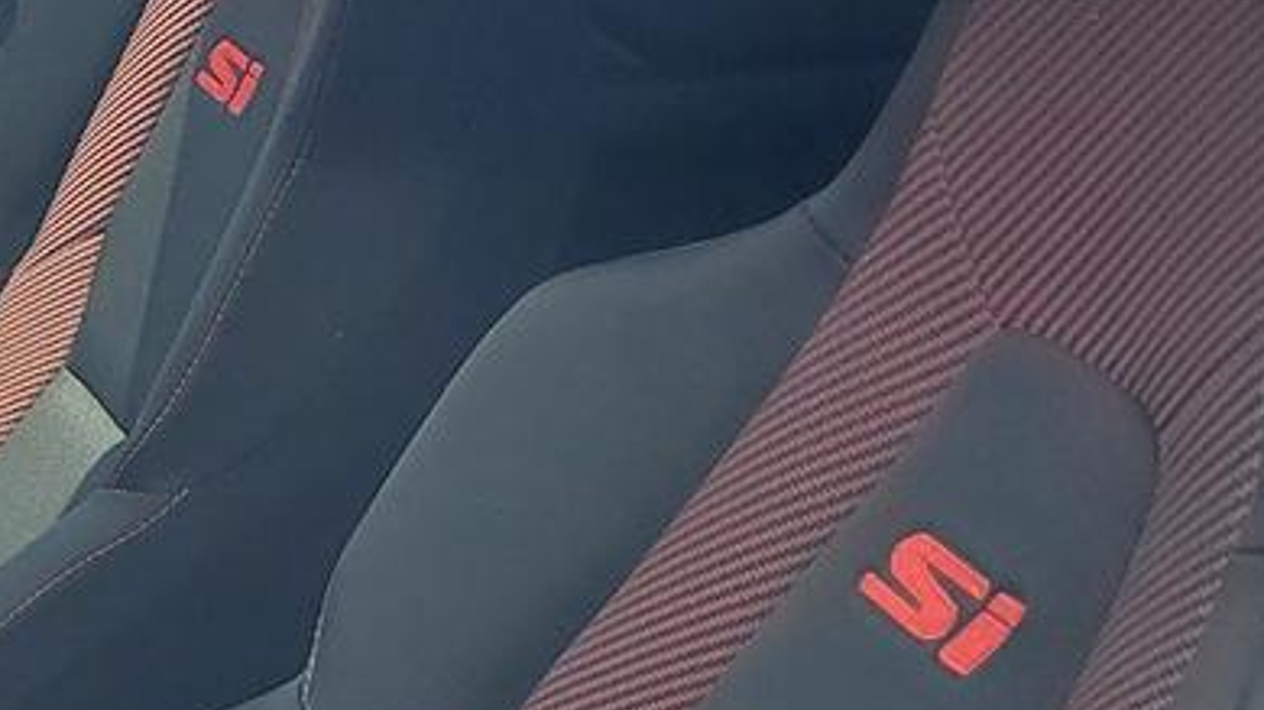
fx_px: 3116
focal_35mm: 93
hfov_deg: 19.1
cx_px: -794
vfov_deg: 12.6
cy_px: 908
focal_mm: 4.3
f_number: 2.4
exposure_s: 1/200
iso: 50
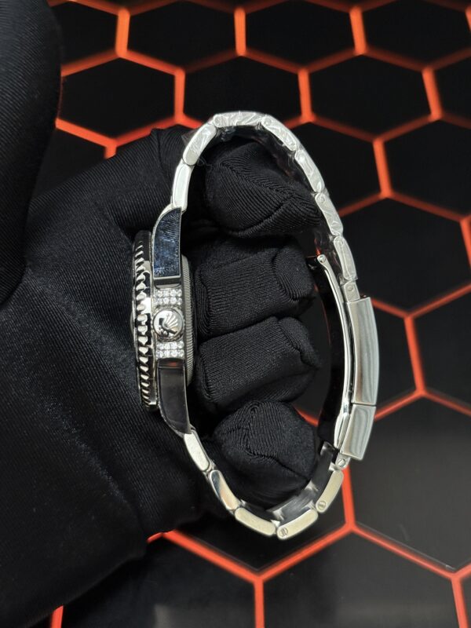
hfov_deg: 30.3
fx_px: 871
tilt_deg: -48.9
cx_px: 236
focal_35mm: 48
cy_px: 314
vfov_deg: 39.7
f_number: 1.78
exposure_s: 1/60
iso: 250
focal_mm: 6.76
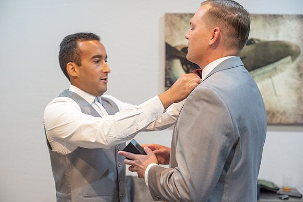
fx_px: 421
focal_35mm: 50
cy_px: 101
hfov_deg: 39.6
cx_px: 152
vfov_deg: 27.0
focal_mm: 50
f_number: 2.8
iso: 2500
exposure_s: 1/100
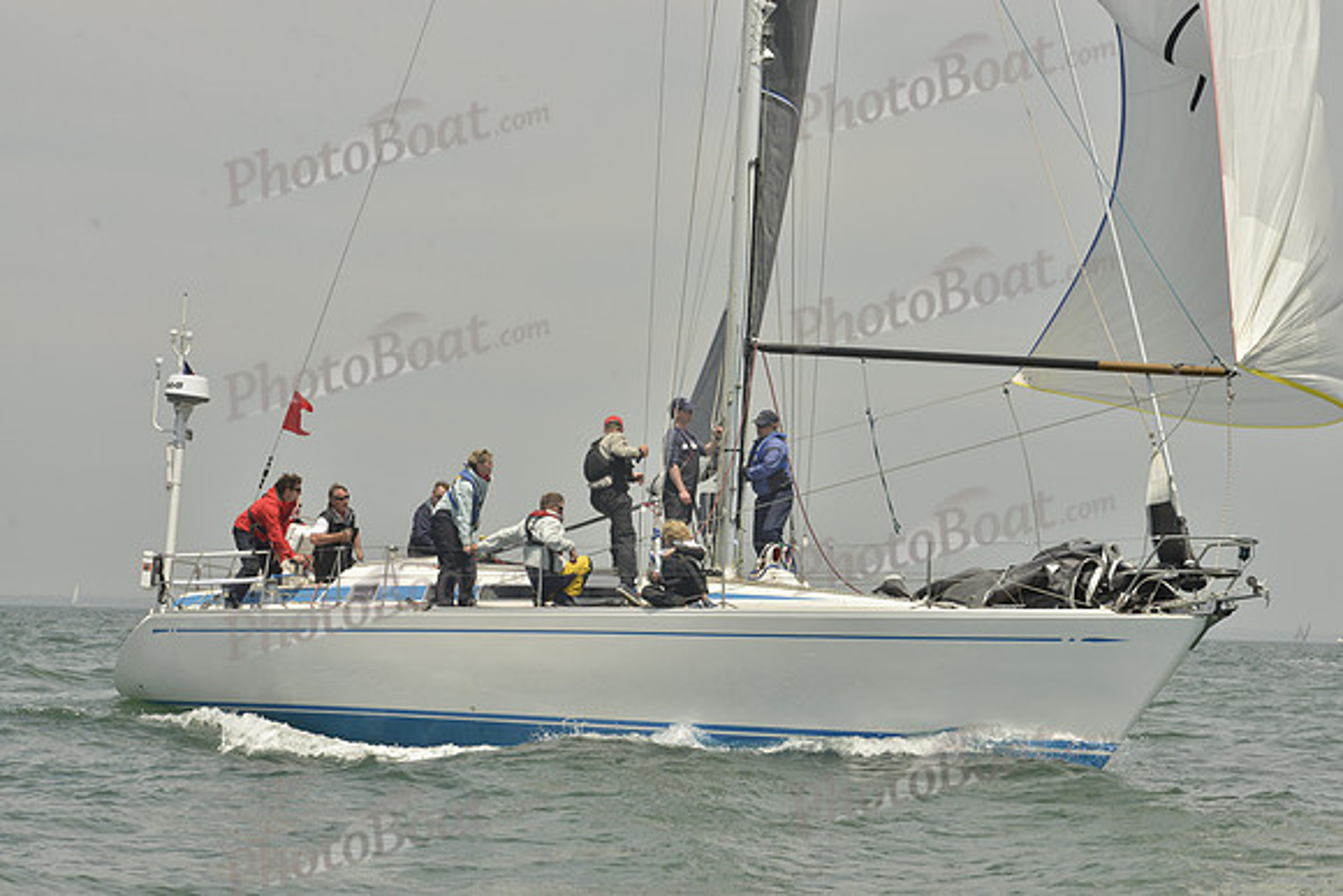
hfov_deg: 23.9
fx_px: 3172
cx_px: 672
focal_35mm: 85
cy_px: 448
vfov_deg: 16.1
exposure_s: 1/1250
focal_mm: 85
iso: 560
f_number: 13
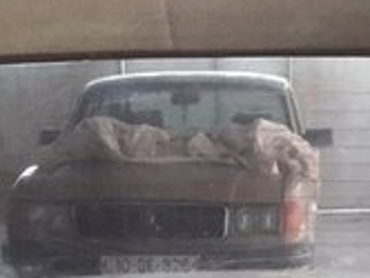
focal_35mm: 111
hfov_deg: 17.6
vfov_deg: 12.7
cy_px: 417
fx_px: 1188
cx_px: 267
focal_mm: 3.7
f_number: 1.9
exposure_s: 1/17
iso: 320
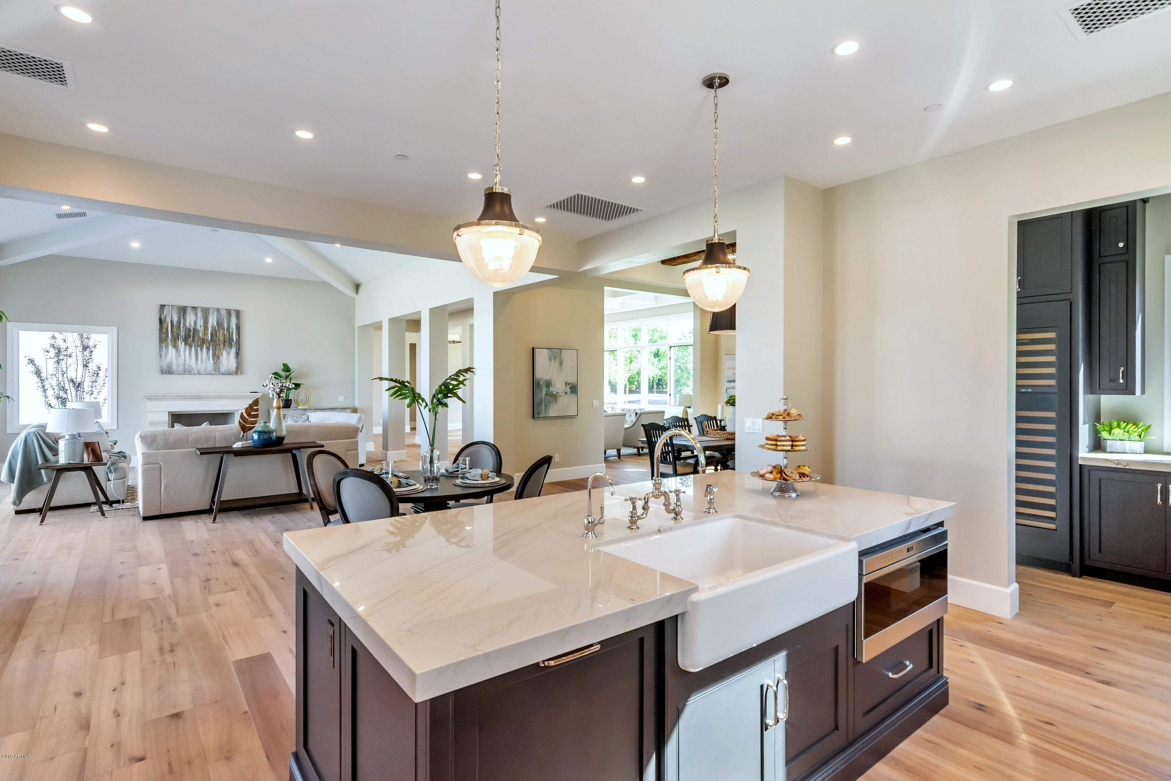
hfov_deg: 95.0
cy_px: 390
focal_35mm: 16
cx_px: 586
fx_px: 537
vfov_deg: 72.1
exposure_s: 1/80
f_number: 6.3
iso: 500
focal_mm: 11
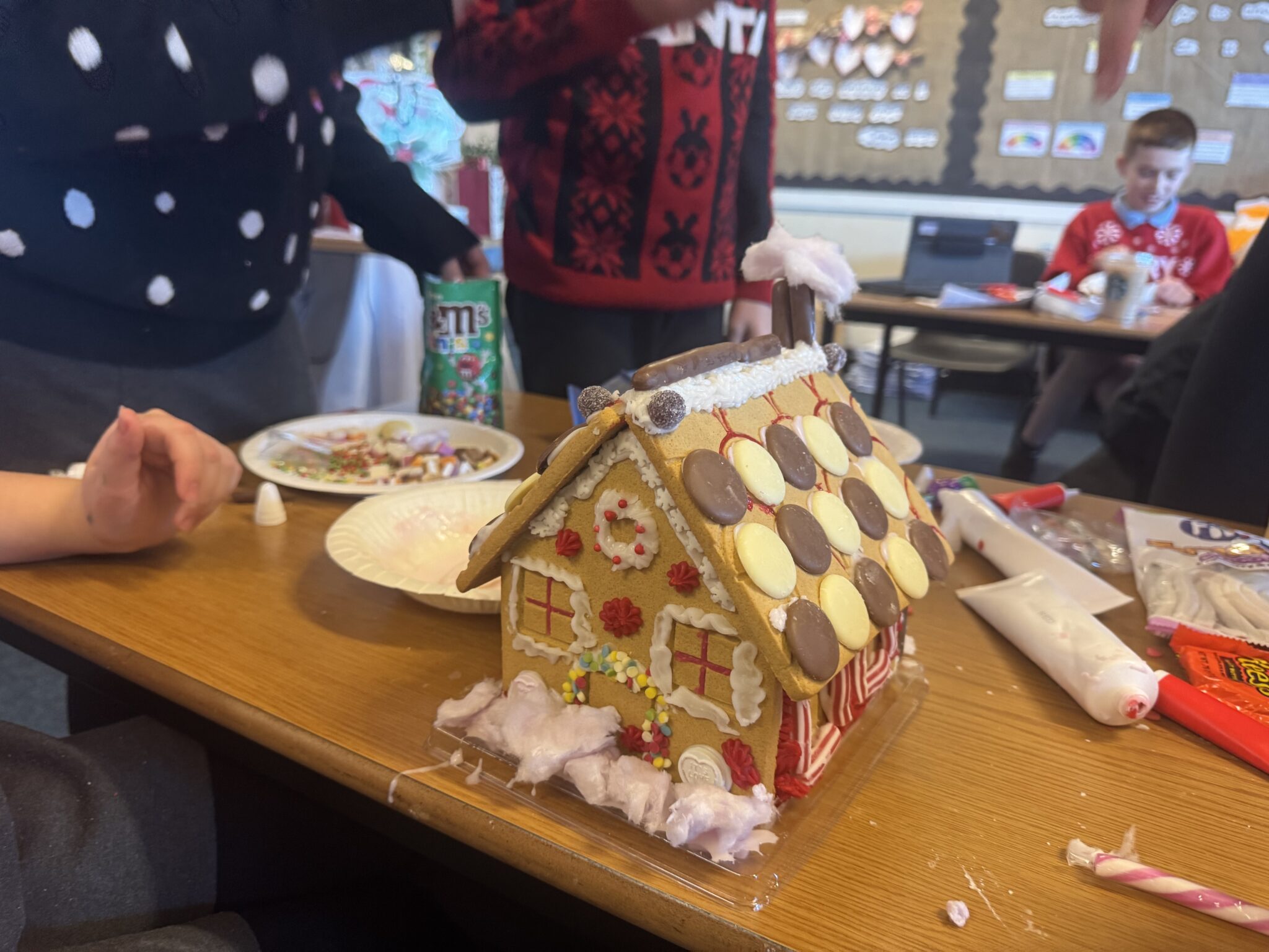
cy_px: 476
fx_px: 880
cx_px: 634
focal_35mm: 24
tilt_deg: -17.5
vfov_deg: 56.8
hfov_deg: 71.6
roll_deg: -2.9
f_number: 1.78
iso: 320
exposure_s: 1/50
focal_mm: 6.76
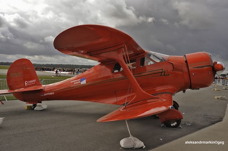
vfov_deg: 40.9
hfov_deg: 58.8
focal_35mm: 32
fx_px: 202
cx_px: 114
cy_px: 76
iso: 800
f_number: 9
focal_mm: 32
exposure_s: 1/1000
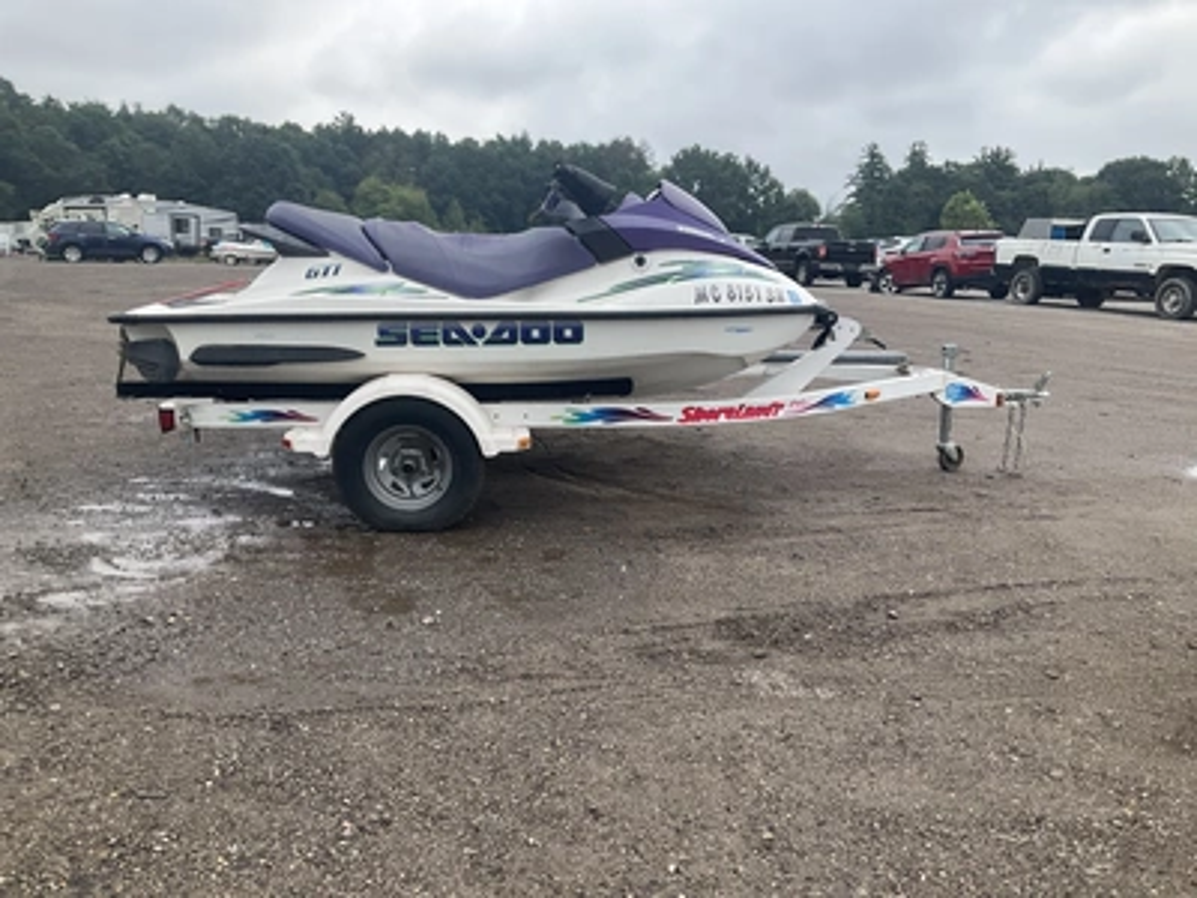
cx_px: 598
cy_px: 449
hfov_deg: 61.7
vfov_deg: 48.2
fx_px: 1003
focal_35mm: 29
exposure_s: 1/650
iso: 25
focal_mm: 3
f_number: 1.8
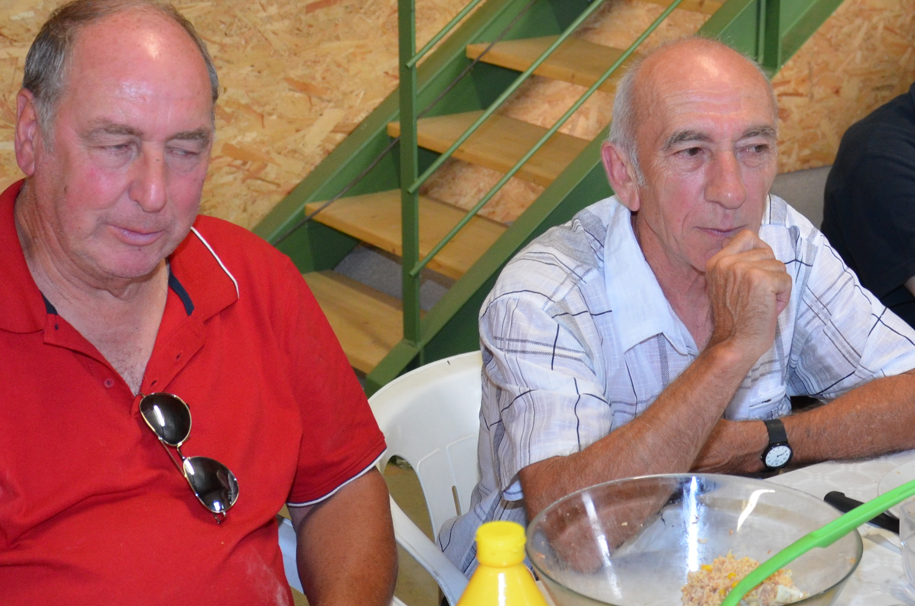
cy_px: 114
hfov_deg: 26.0
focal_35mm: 78
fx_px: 1978
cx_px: 564
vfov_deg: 17.3
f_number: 4
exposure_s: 1/60
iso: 800
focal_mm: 24
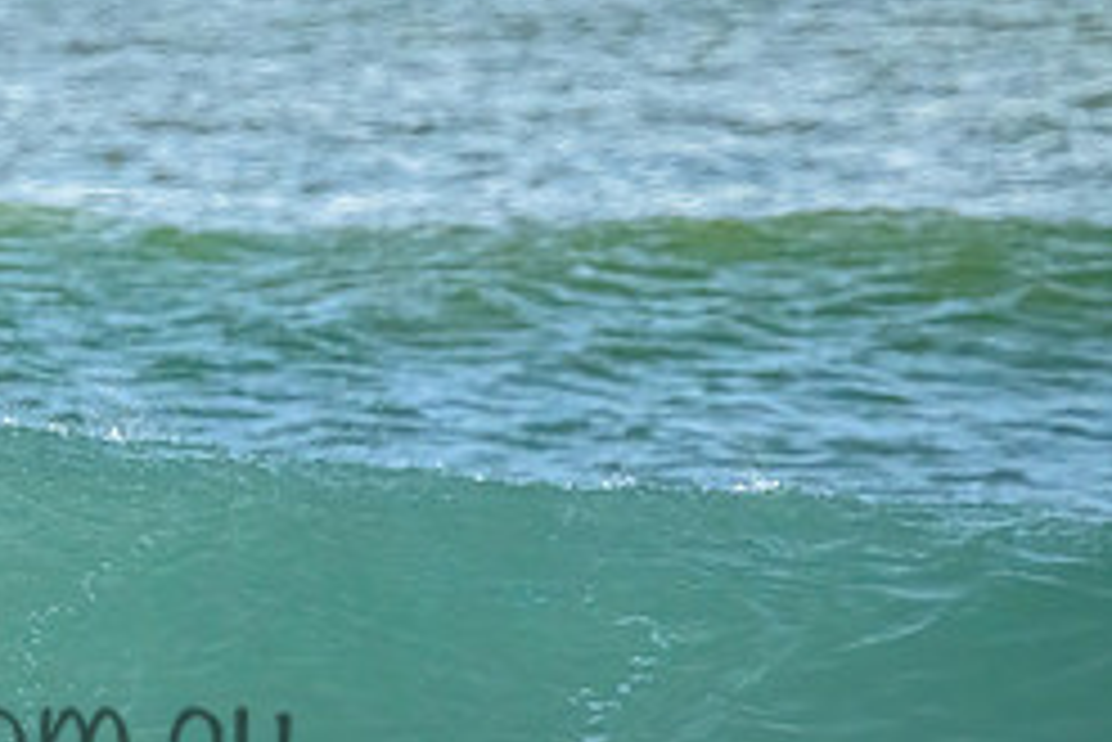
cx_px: -185
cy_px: 690
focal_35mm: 1882
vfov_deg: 0.7
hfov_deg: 1.1
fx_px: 58165
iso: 7200
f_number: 11
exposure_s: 1/1250
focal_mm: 800
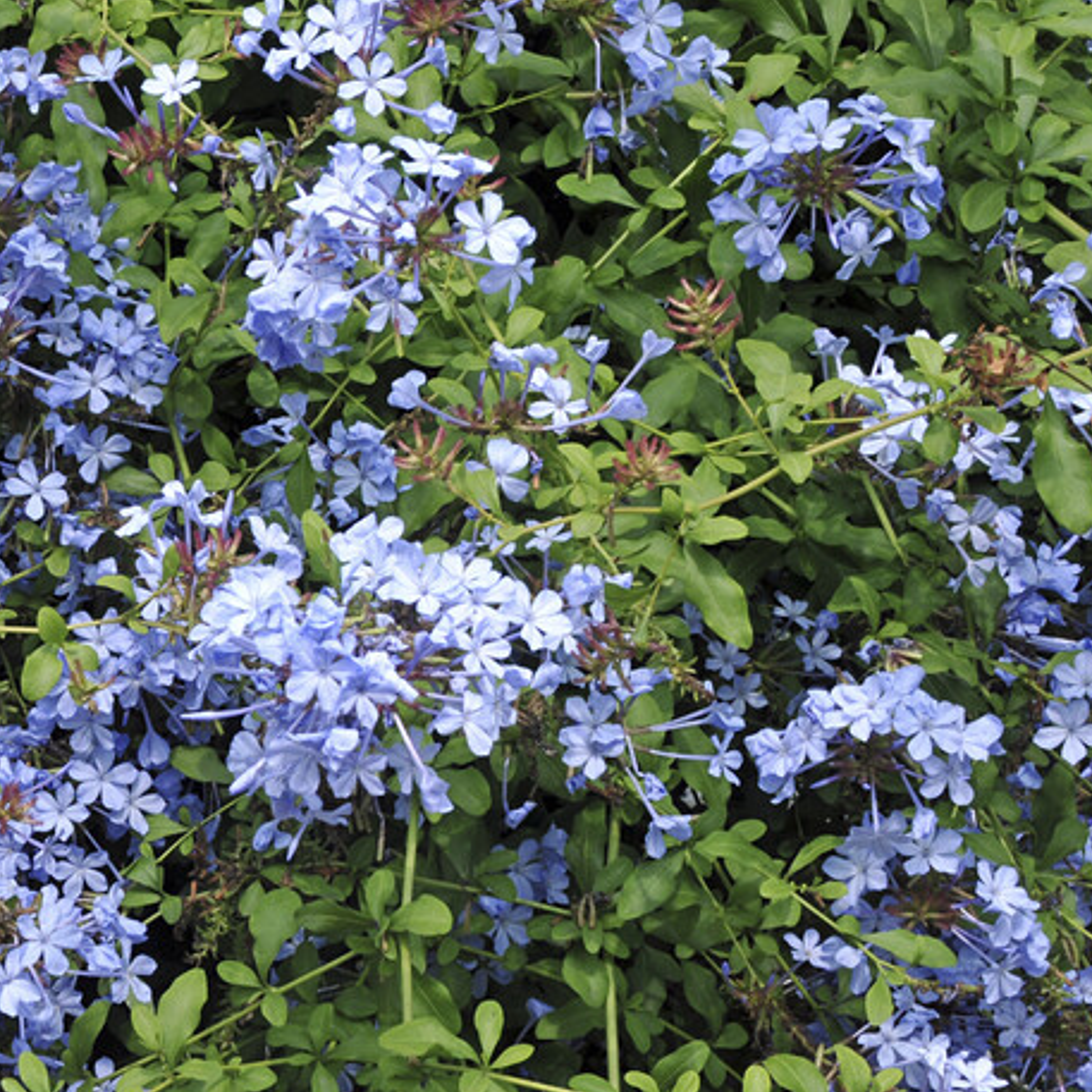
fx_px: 4069
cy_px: 595
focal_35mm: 114
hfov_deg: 15.1
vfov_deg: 15.3
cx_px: 31
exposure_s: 1/50
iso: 200
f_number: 16
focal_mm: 40
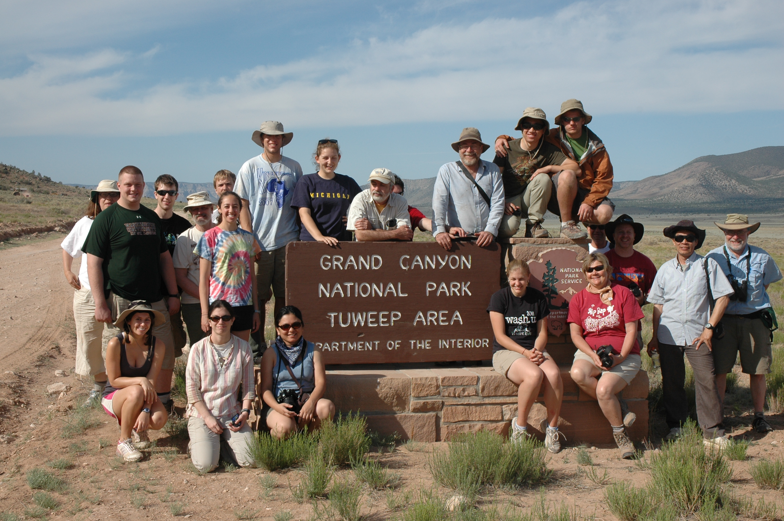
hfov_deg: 45.0
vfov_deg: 30.8
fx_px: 946
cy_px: 260
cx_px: 392
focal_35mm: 44
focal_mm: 29
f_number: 10
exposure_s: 1/400
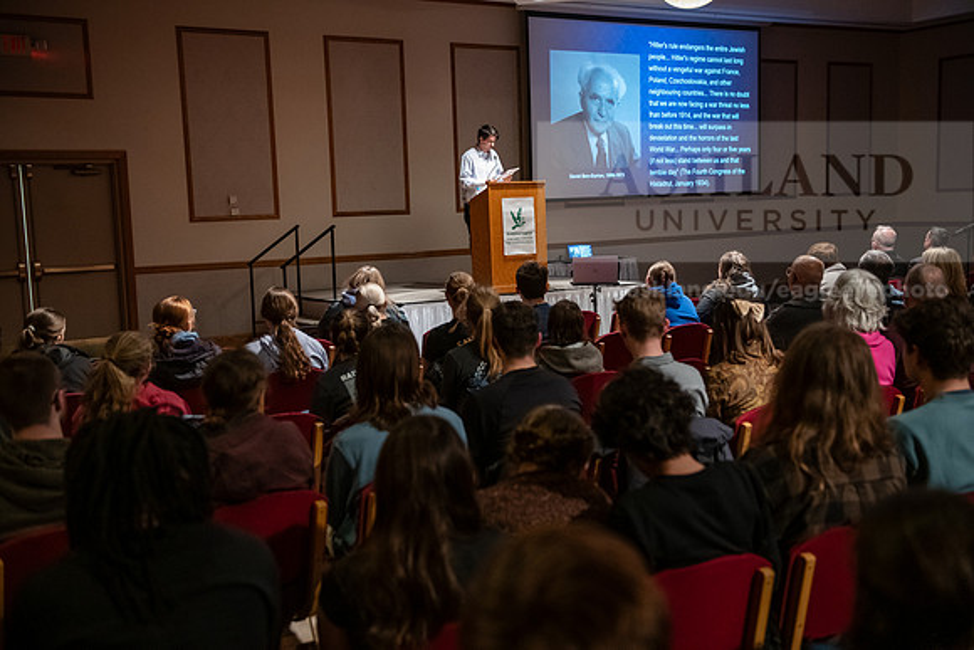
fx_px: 1191
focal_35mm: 44
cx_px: 487
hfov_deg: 44.5
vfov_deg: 30.5
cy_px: 325
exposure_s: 1/125
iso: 4000
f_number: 3.2
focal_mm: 44
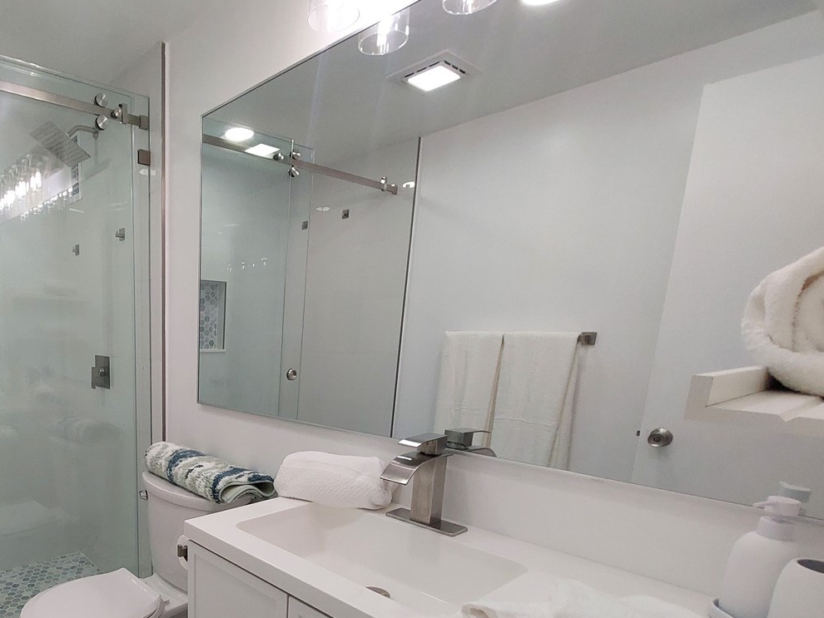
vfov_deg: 60.9
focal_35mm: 21
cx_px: 182
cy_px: 442
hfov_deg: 72.1
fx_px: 500
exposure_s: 1/120
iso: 80
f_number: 2.2
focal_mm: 1.74
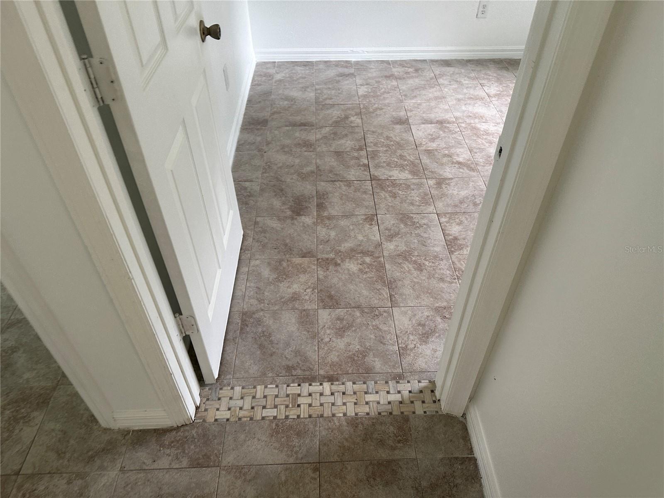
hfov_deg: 71.6
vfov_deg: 56.8
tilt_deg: -47.7
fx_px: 460
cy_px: 249
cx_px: 332
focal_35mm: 24
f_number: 1.78
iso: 160
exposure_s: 1/121
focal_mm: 6.86
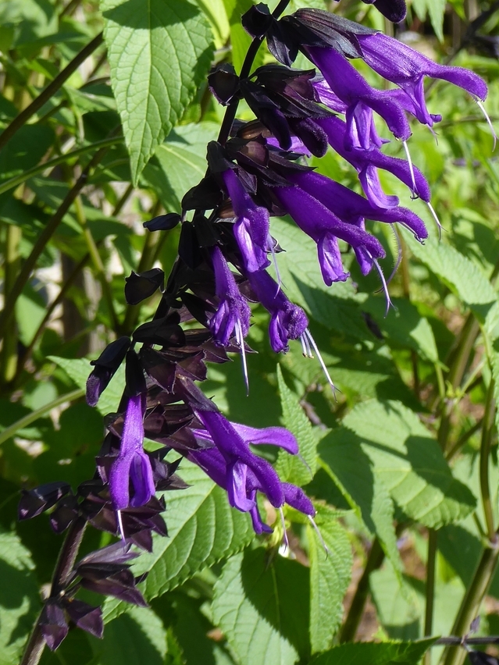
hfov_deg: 13.8
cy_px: 108
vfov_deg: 18.2
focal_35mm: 107
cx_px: 347
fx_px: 2057
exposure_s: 1/250
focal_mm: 10.3
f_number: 4.2
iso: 80
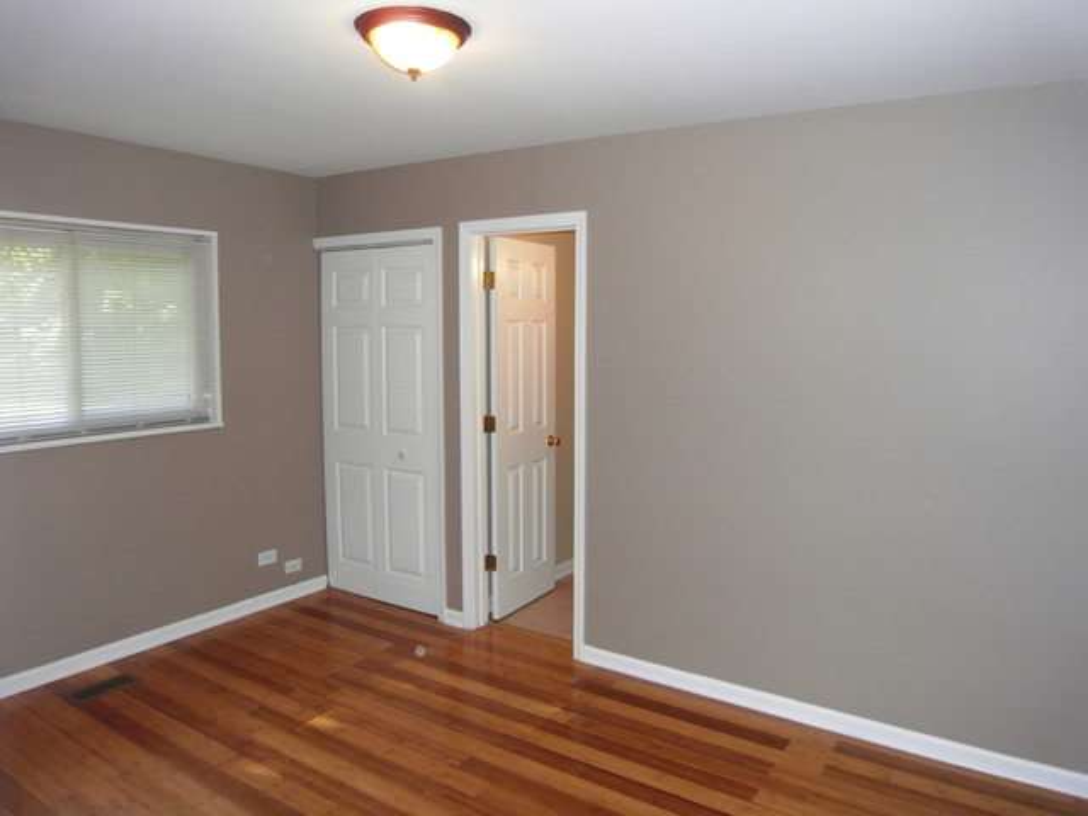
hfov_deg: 71.6
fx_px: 754
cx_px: 544
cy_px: 408
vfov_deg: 56.8
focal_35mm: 24
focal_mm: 4.3
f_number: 2.8
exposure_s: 1/40
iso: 100
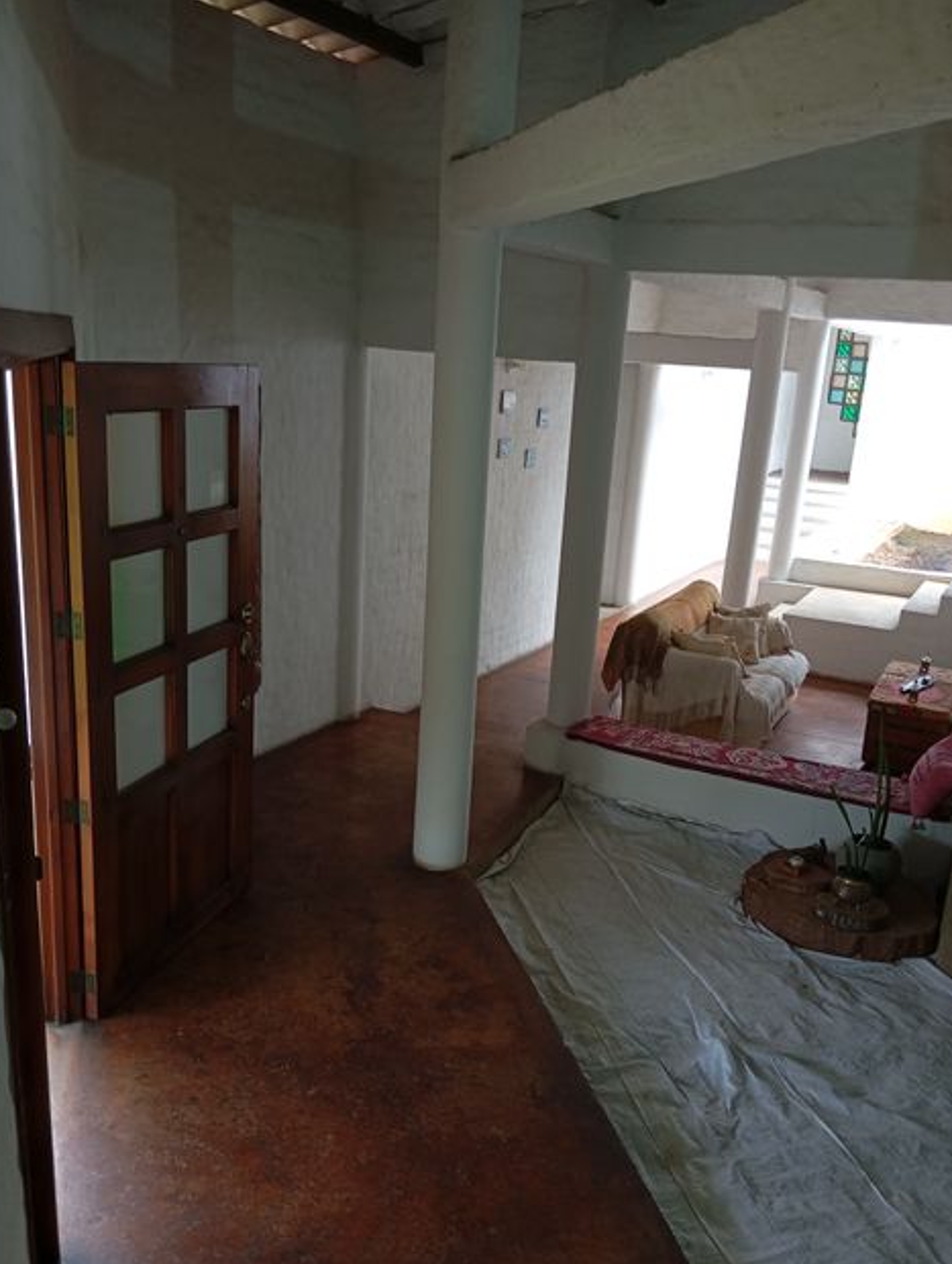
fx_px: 1097
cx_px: 481
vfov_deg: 59.8
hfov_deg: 46.9
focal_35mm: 30
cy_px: 675
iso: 546
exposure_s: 1/60
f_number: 1.8
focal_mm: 4.22
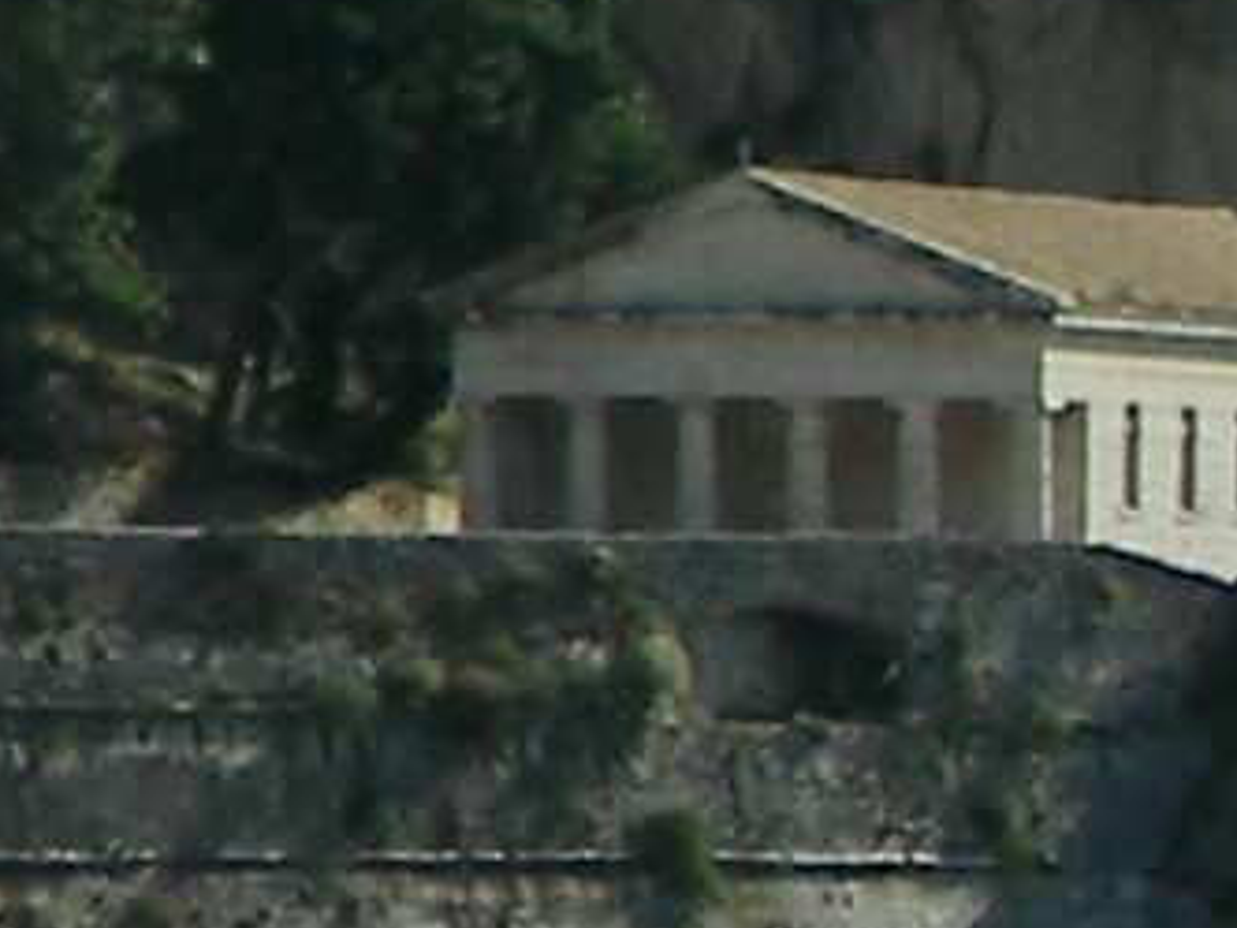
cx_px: -1412
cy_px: -354
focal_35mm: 493
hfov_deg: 4.0
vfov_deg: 3.0
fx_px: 17617
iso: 50
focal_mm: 10.6
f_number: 4
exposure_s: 1/640
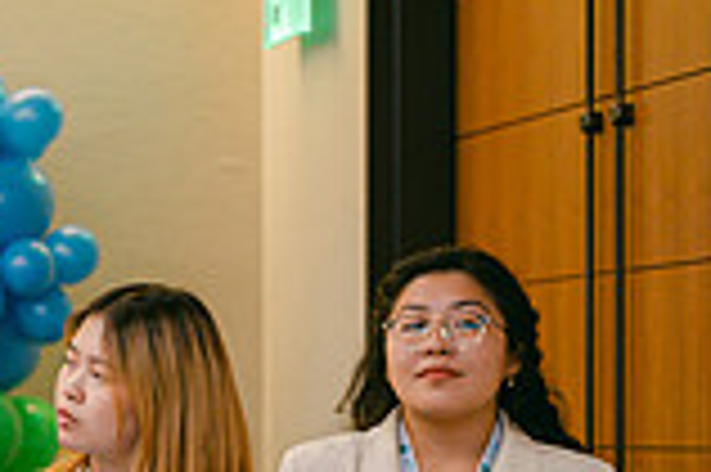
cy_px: 629
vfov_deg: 7.4
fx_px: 3630
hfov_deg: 10.7
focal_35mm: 184
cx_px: -454
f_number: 2
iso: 500
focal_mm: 50
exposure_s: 1/100
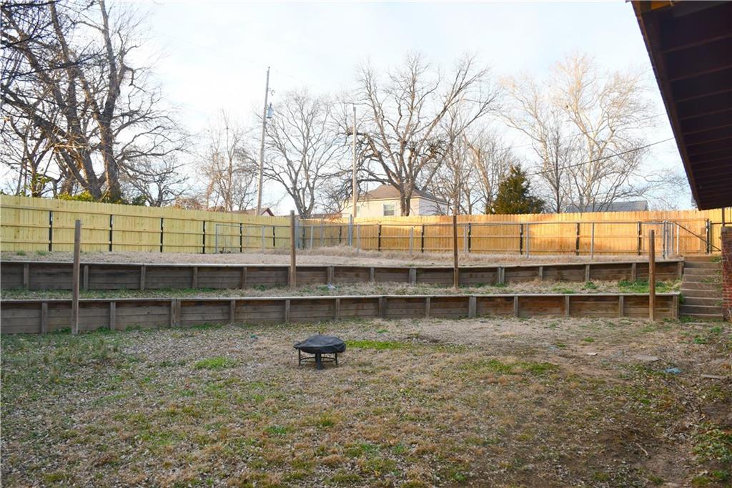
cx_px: 366
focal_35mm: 27
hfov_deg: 67.4
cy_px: 244
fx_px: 549
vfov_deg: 47.9
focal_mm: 18
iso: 400
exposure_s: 1/250
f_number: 5
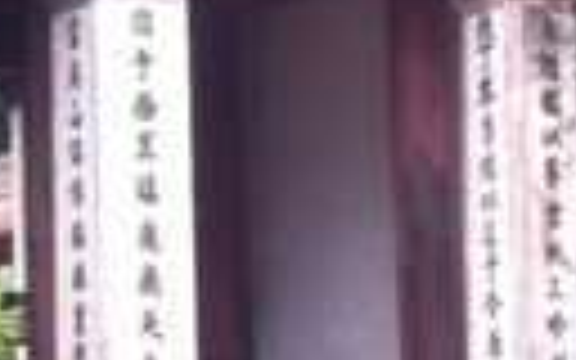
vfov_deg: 7.1
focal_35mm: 185
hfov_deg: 10.8
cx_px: -360
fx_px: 2904
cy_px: 153
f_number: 2.8
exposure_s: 1/155
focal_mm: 3.85
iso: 80
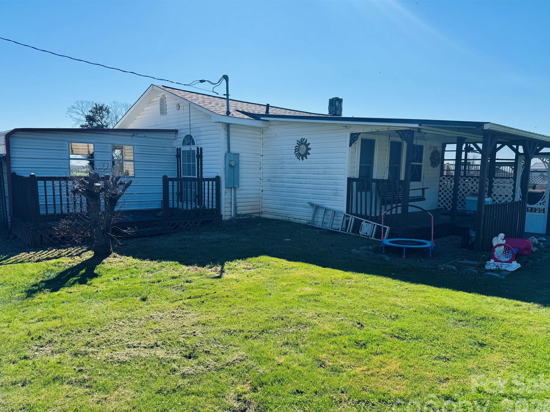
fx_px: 397
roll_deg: -0.7
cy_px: 214
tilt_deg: -7.7
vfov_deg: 54.9
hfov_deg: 69.4
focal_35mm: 25
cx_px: 274
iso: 80
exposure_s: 1/4608
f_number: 1.78
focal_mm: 6.76
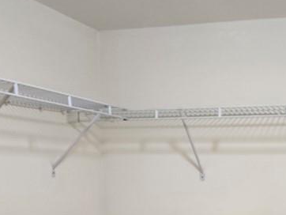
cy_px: 268
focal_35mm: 65
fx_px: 537
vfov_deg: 20.9
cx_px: 220
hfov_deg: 29.3
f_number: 1.7
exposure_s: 1/120
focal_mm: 6.3
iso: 160
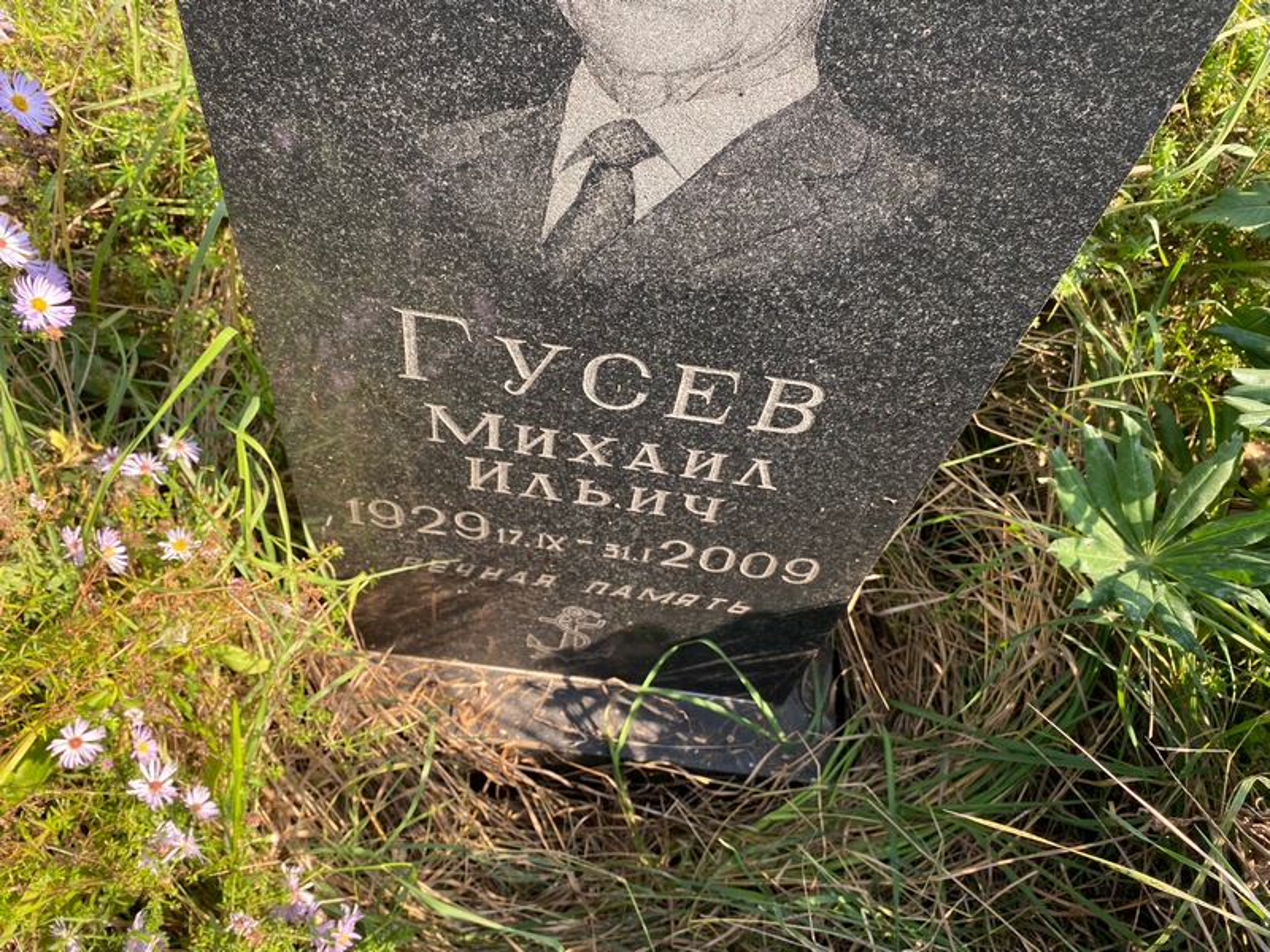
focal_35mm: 26
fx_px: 954
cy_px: 476
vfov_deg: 53.1
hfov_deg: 67.3
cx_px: 635
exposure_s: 1/401
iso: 32
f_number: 1.8
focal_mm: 4.25
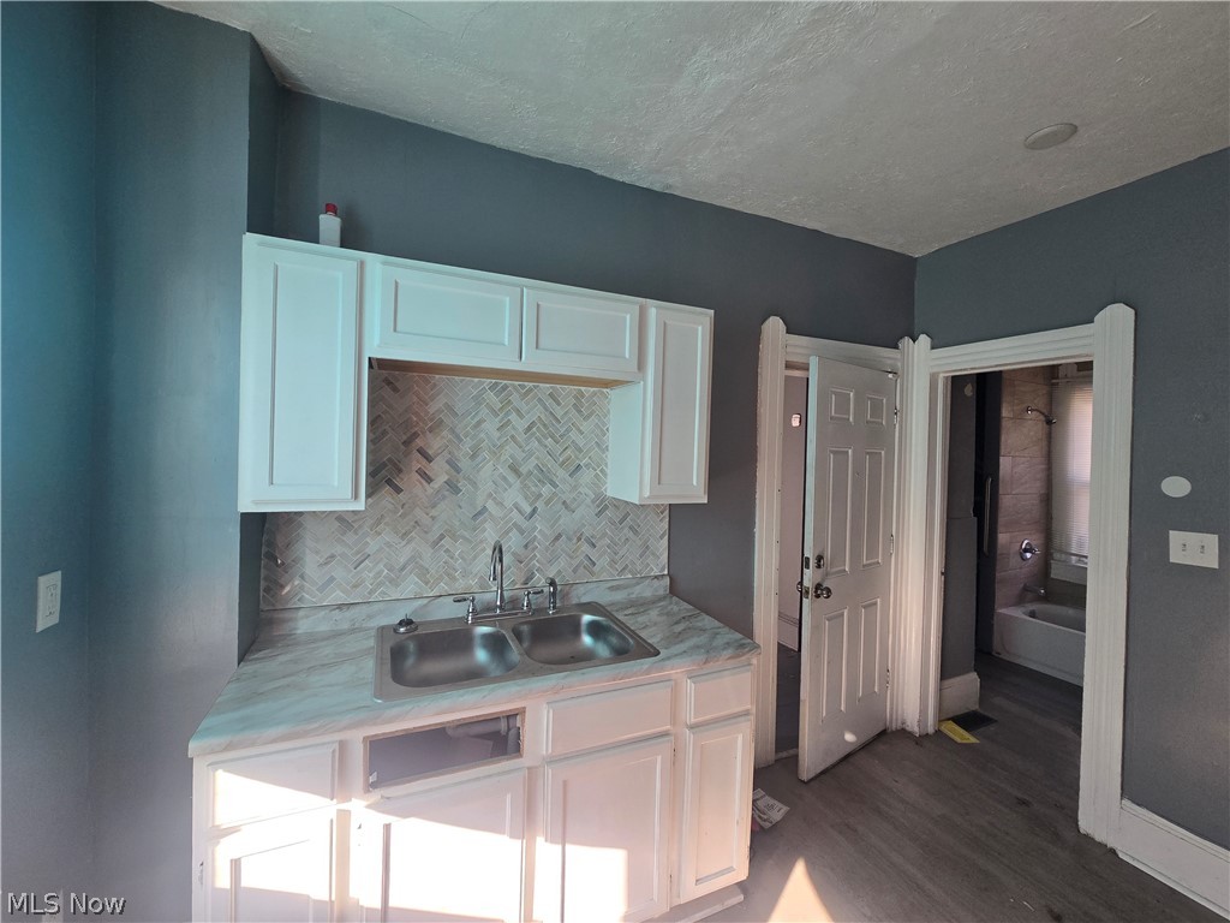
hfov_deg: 106.2
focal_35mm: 13
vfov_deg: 89.9
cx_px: 615
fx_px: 462
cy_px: 462
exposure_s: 1/100
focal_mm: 2.2
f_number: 2.2
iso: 100
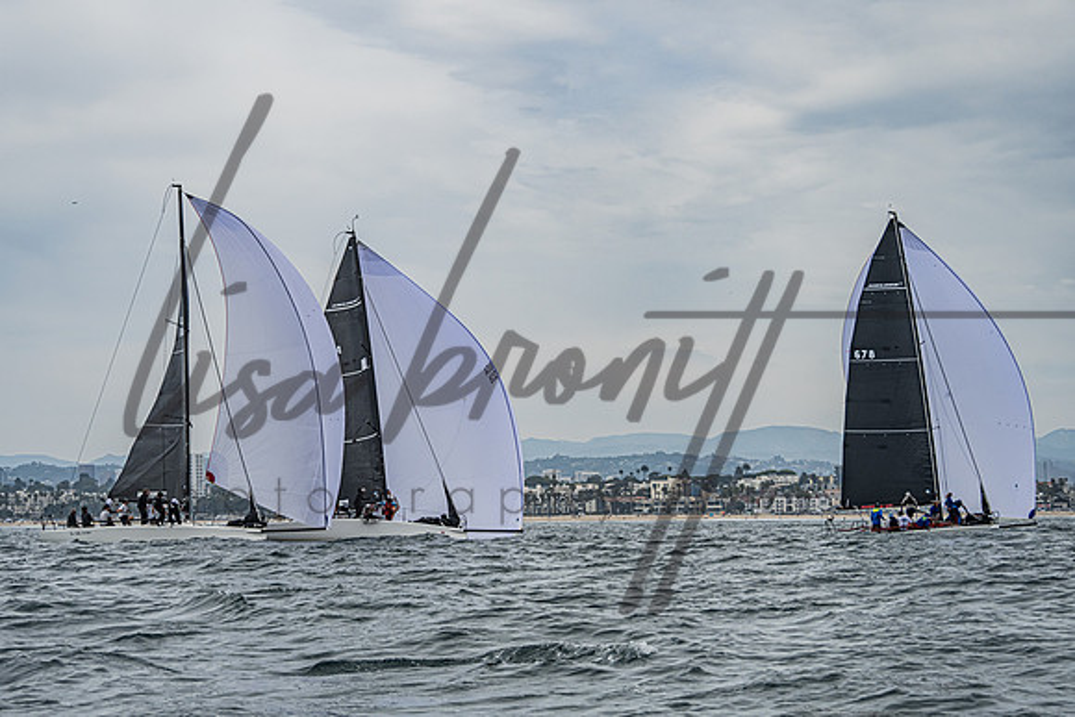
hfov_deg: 27.2
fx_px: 2223
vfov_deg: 18.3
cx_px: 481
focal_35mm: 74
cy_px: 372
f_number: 6
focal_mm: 62
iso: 400
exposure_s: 1/3200
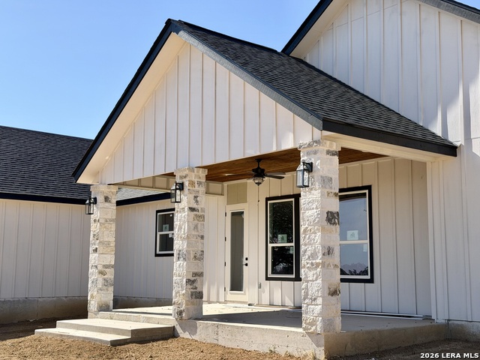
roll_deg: -0.2
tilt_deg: +7.3
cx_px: 240
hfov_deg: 39.7
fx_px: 666
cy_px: 180
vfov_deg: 30.3
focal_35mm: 48
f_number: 1.78
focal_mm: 6.76
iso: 64
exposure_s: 1/4587
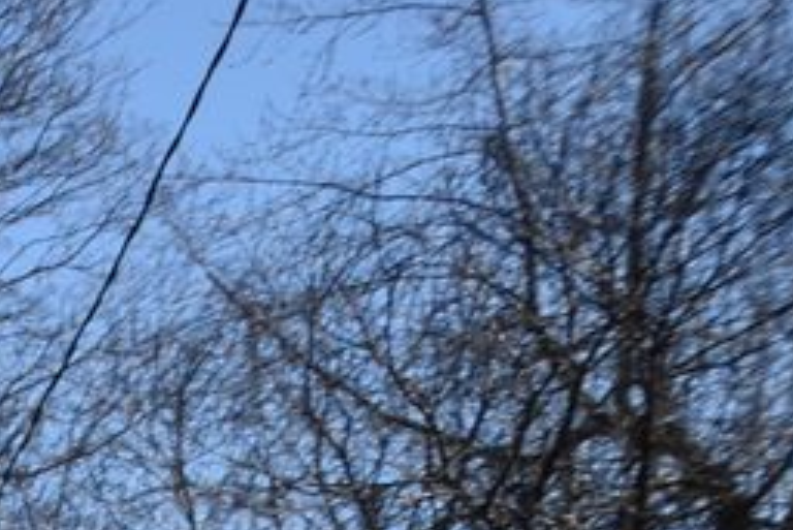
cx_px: -1679
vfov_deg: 10.8
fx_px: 2094
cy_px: 1494
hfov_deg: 11.0
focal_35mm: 95
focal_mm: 10
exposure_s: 1/200
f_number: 7.1
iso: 100
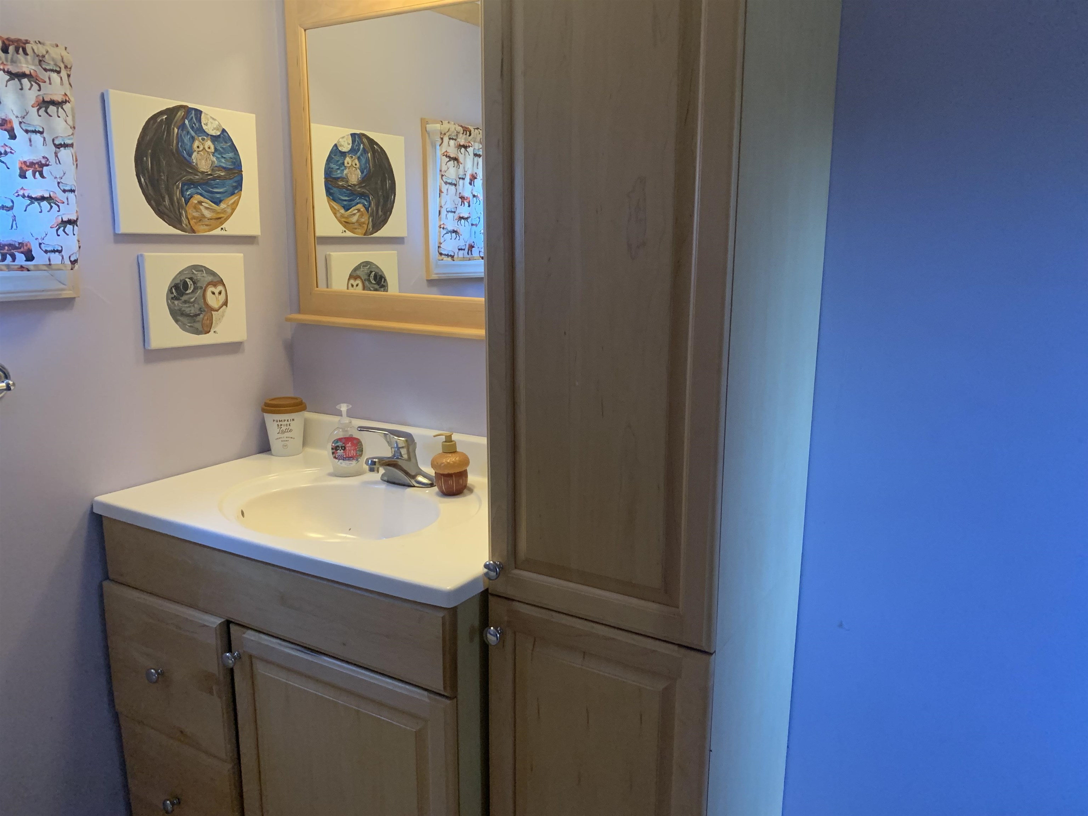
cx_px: 544
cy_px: 408
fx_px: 817
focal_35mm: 26
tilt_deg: -11.4
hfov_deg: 67.3
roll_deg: -0.8
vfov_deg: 53.1
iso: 320
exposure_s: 1/60
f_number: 1.8
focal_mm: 4.25
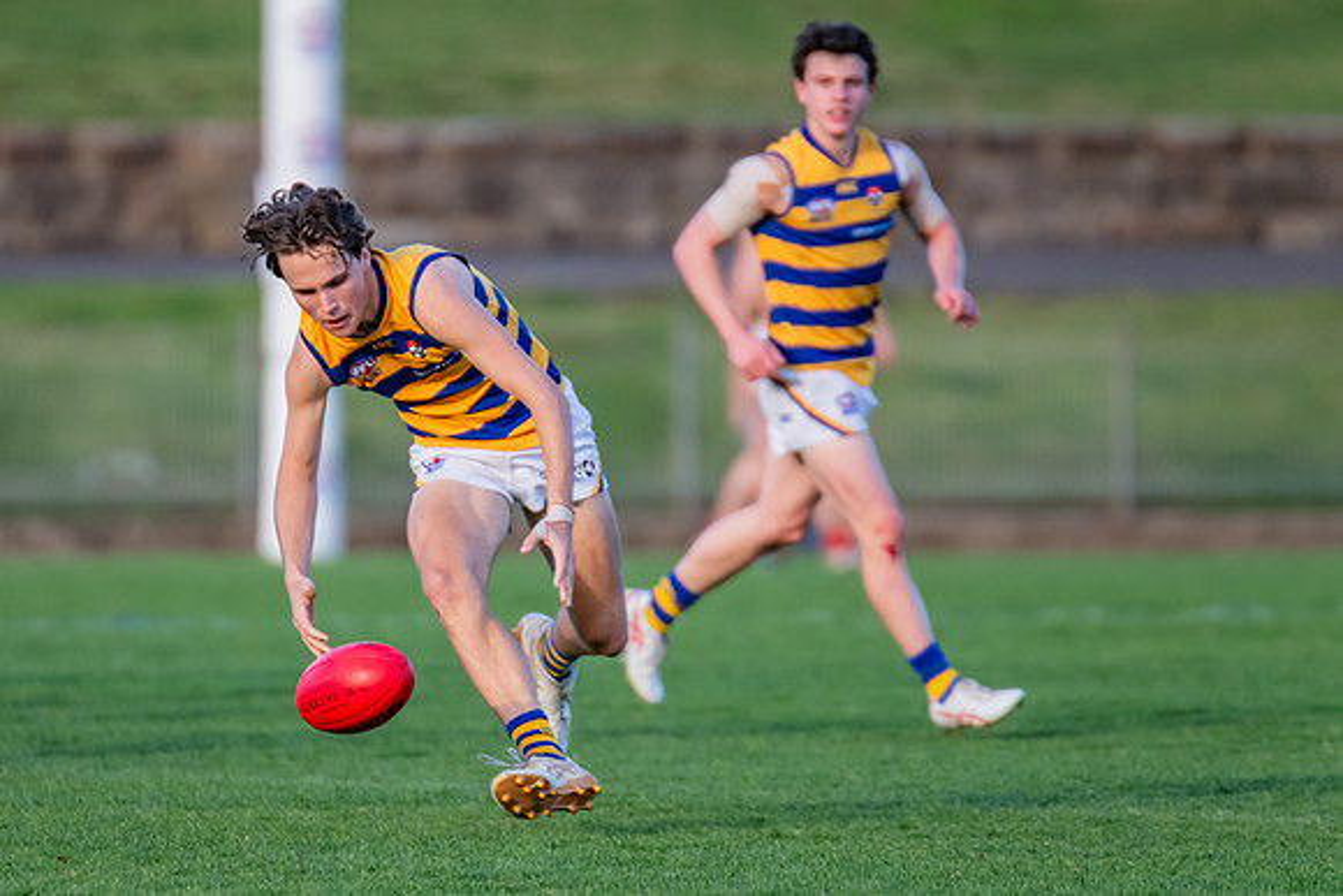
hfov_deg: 2.7
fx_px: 28448
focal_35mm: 762
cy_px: 339
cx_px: 367
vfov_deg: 1.8
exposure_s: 1/1250
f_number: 4
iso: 800
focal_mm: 420
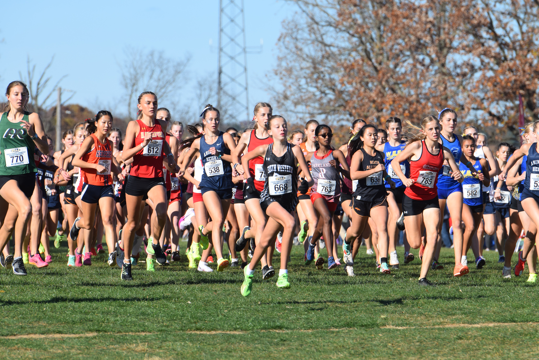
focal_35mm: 300
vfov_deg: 4.6
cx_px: 270
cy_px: 180
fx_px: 4493
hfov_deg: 6.9
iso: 400
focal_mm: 200
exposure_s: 1/1600
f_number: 6.3
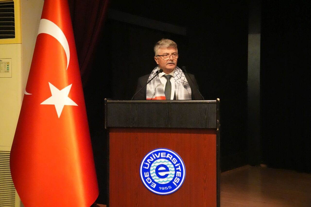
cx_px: 156
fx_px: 389
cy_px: 104
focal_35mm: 45
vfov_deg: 29.9
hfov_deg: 43.6
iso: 16000
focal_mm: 45
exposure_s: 1/250
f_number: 3.2
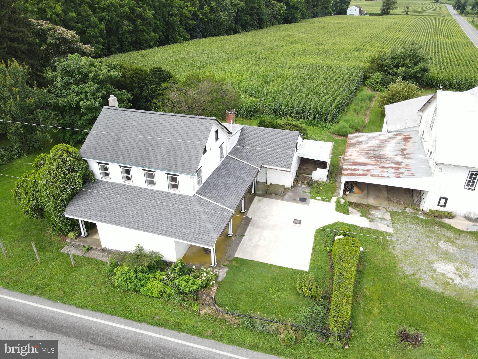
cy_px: 180
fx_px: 331
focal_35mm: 24
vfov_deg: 56.8
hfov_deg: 71.6
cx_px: 239
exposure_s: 1/200
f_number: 2.8
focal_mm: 4.5
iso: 100
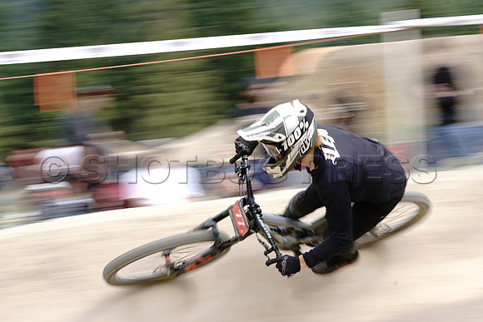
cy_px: 161
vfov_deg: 19.5
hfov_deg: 28.8
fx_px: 939
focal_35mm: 70
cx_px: 242
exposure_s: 1/60
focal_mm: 70
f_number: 10
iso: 125
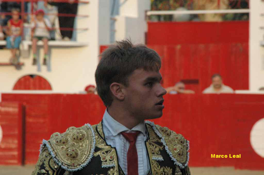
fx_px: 2197
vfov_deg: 4.6
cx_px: 132
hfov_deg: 6.9
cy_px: 88
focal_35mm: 300
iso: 1250
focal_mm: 200
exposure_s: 1/400
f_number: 11
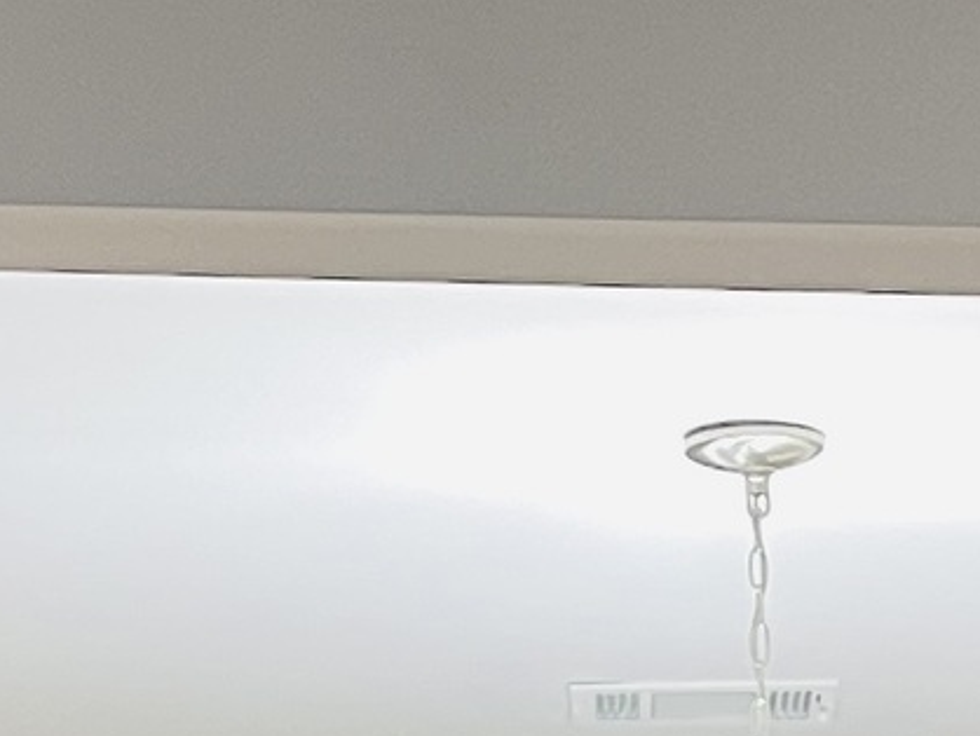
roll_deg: +0.7
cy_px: 2175
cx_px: 992
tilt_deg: -3.5
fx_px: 5410
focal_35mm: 191
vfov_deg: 7.0
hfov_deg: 10.3
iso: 160
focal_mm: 5.1
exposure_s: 1/60
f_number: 1.6
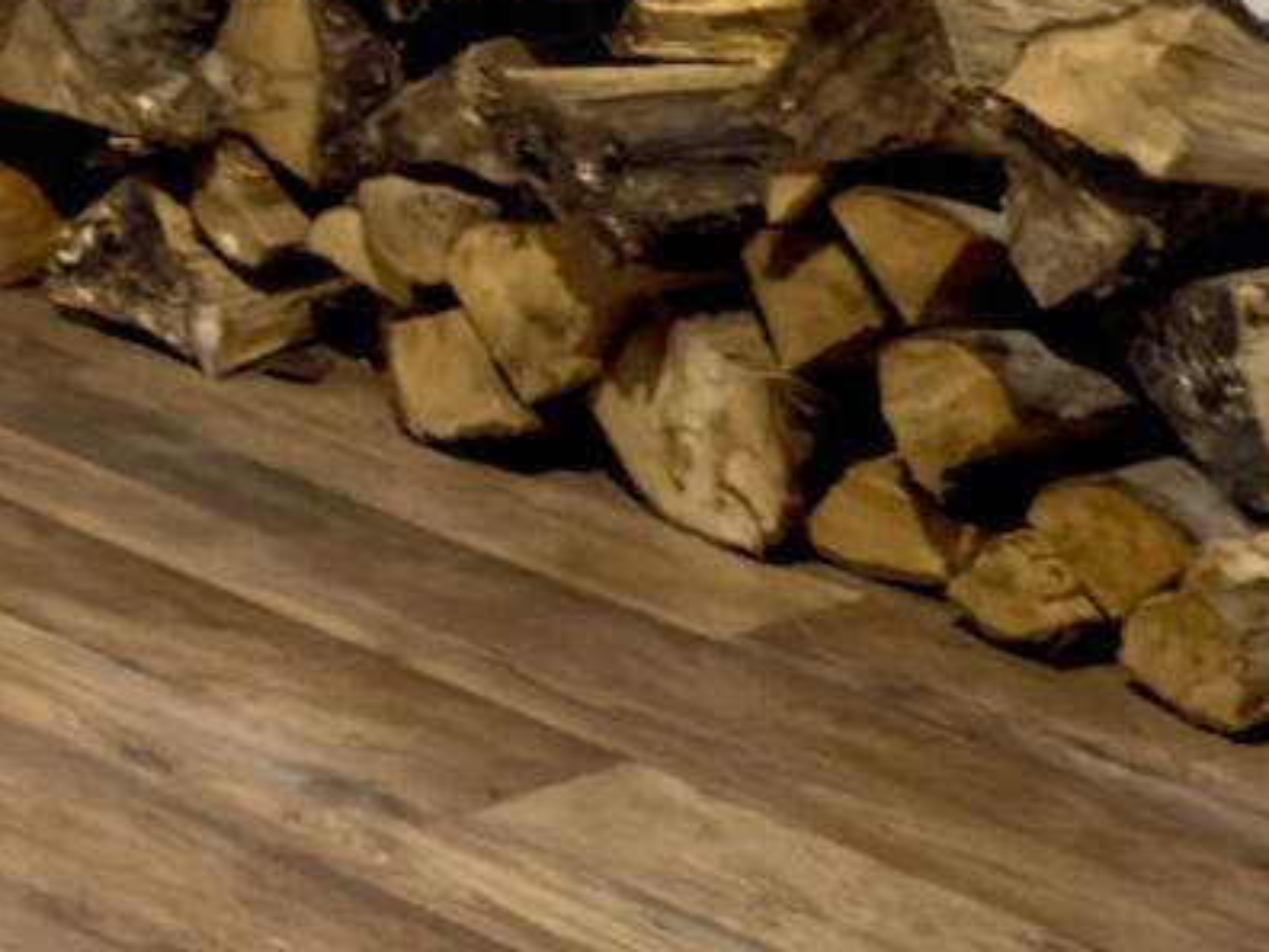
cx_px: -2375
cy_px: -1083
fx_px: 6672
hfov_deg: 9.0
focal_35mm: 182
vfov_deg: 7.7
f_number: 1.78
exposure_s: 1/30
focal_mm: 6.76
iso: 500
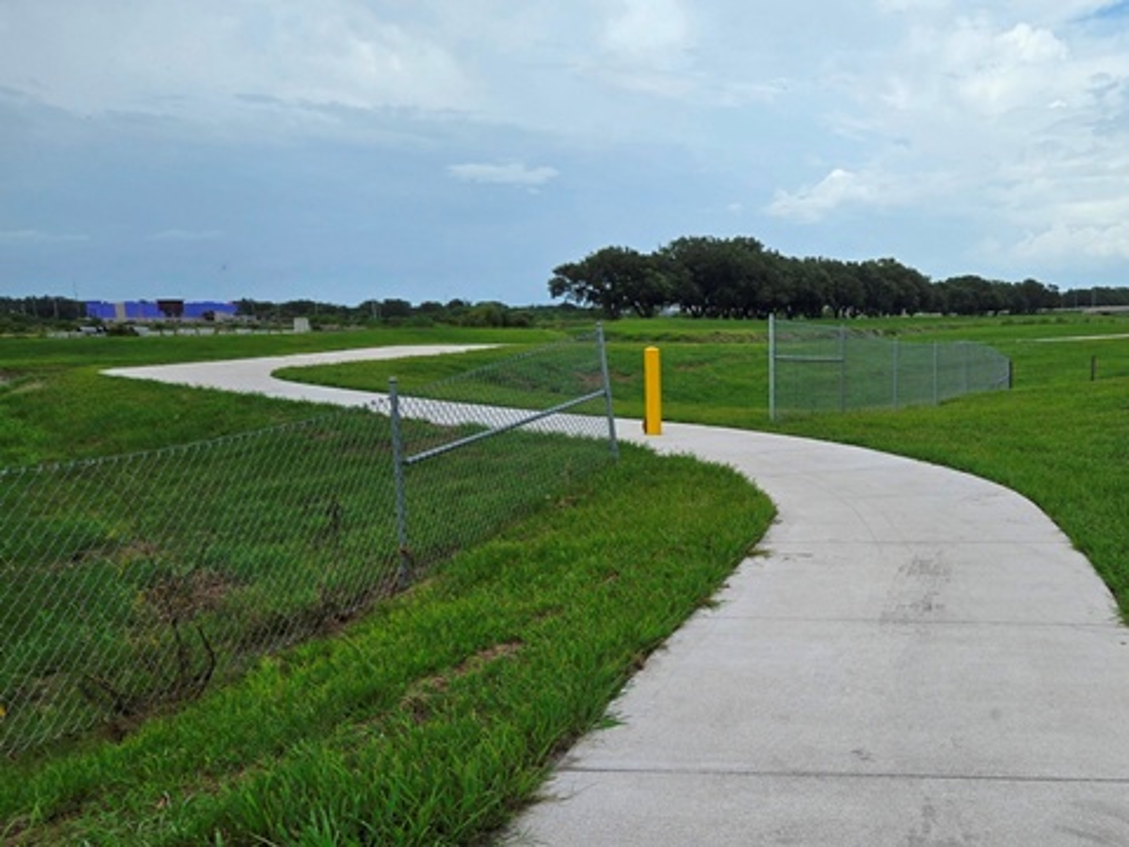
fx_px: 750
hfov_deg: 73.9
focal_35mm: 23
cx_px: 564
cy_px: 424
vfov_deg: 58.9
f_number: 1.8
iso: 25
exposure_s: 1/2021
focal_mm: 5.4
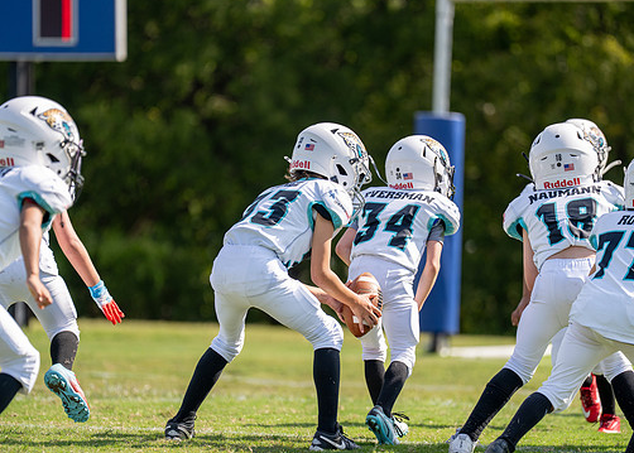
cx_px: 329
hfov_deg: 8.7
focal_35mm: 231
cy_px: 249
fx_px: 4161
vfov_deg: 6.2
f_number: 2.8
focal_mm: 180
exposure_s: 1/2000
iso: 160
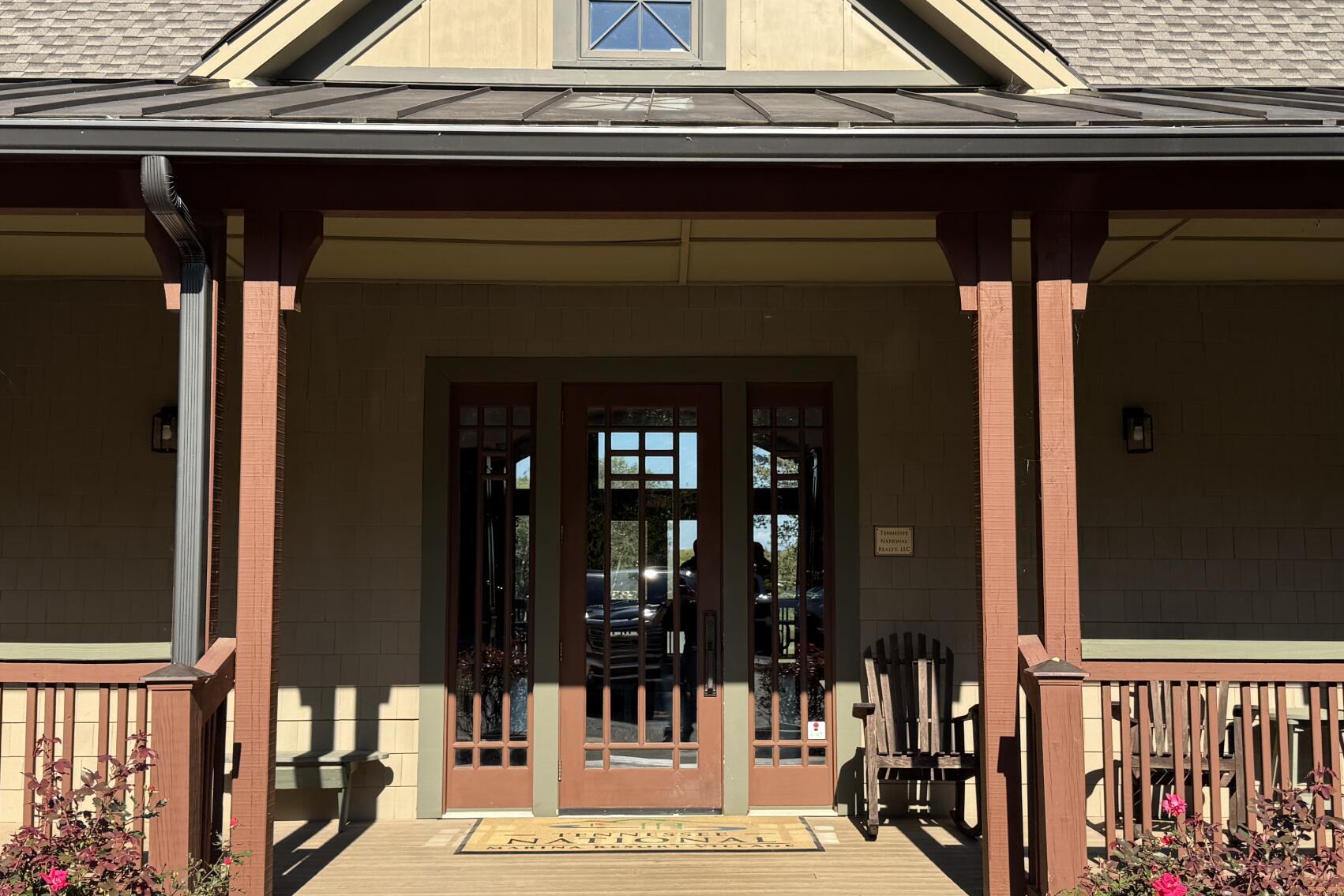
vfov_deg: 30.5
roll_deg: +1.0
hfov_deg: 44.5
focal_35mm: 44
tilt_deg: +5.0
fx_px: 1643
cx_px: 723
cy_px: 450
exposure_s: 1/2833
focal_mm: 6.76
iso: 80
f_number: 1.78
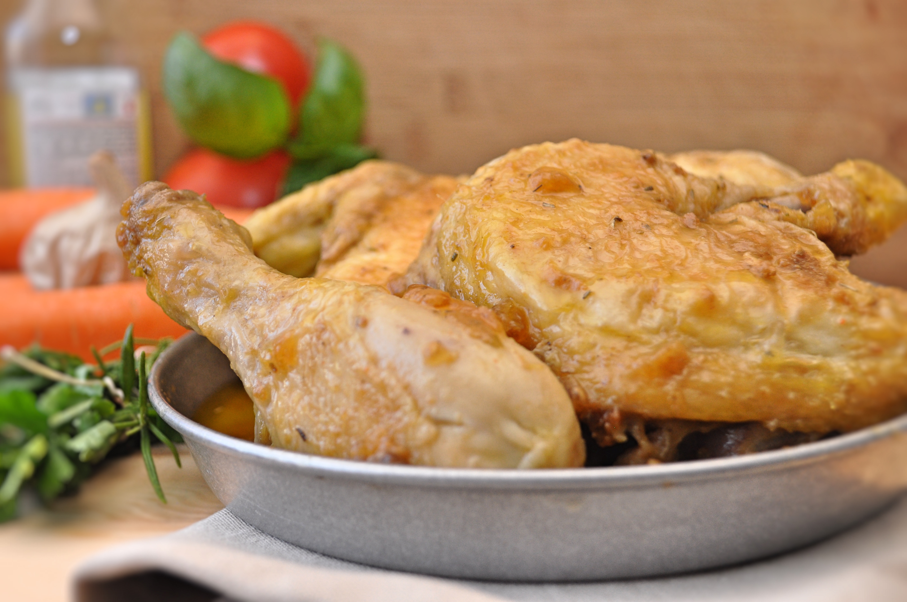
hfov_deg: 46.4
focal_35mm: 42
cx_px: 454
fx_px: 1057
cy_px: 301
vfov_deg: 31.8
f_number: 4.5
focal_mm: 28
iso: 640
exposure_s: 1/60
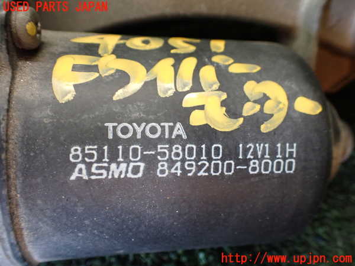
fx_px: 308
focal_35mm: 30
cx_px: 178
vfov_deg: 46.8
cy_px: 133
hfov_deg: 60.0
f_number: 2.3
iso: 500
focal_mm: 5.4
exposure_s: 1/125
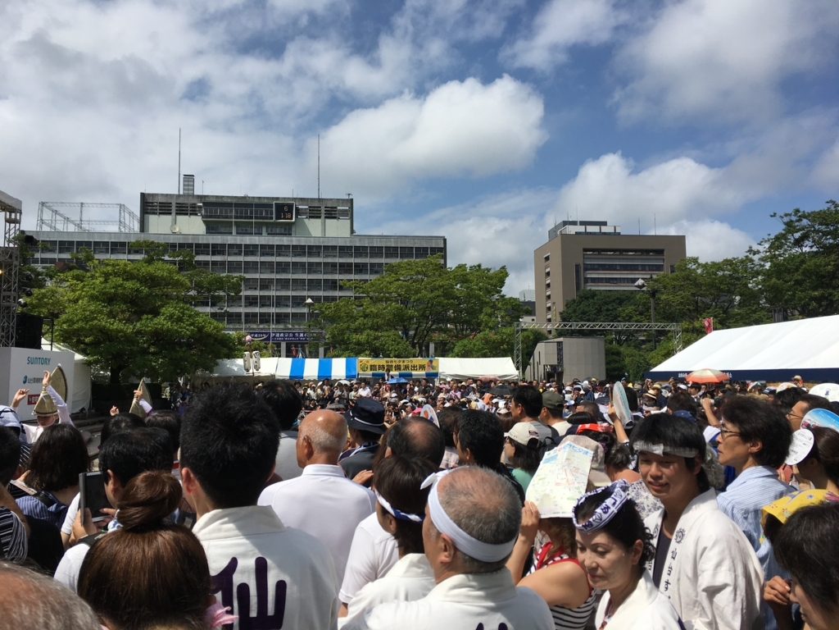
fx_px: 703
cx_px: 420
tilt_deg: +8.2
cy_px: 315
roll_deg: +0.6
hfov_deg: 61.7
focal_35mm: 29
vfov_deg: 48.2
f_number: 2.2
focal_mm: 4.15
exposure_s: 1/3344
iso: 25
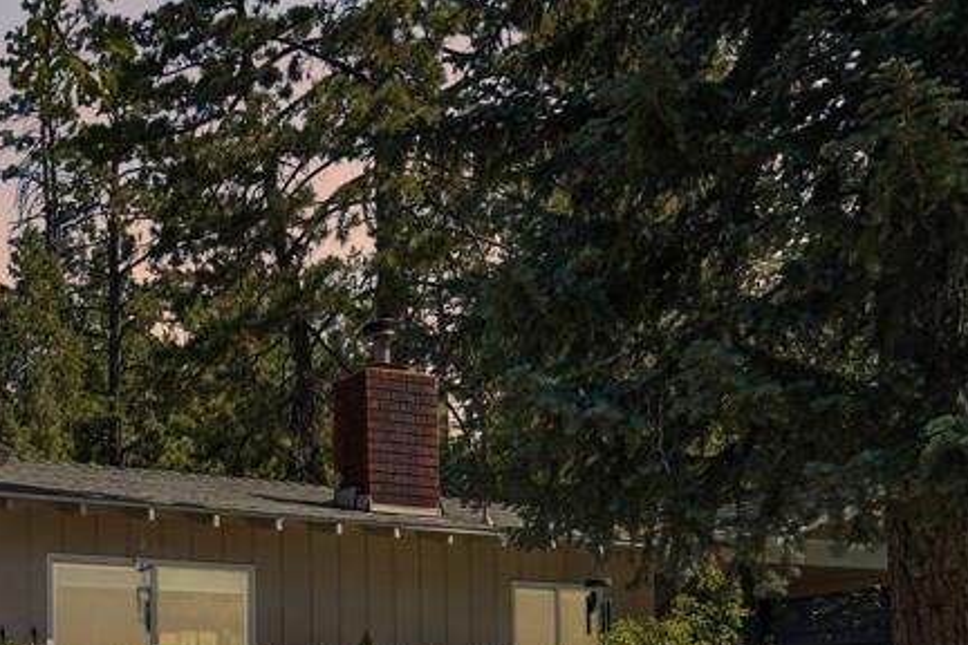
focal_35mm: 45
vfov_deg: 27.6
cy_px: 690
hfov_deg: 38.3
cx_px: -18
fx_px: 1210
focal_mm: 19
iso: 100
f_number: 8
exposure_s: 1/125
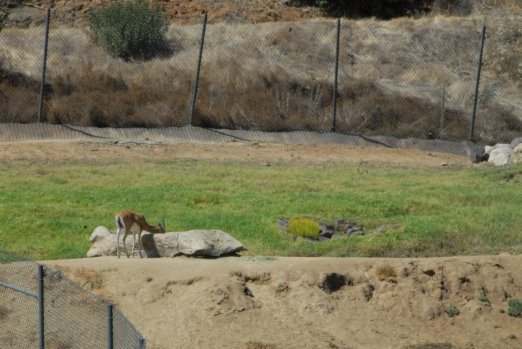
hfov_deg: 6.9
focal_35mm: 300
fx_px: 4354
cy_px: 174
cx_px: 261
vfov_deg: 4.6
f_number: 36
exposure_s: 1/125
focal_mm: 200
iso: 1100
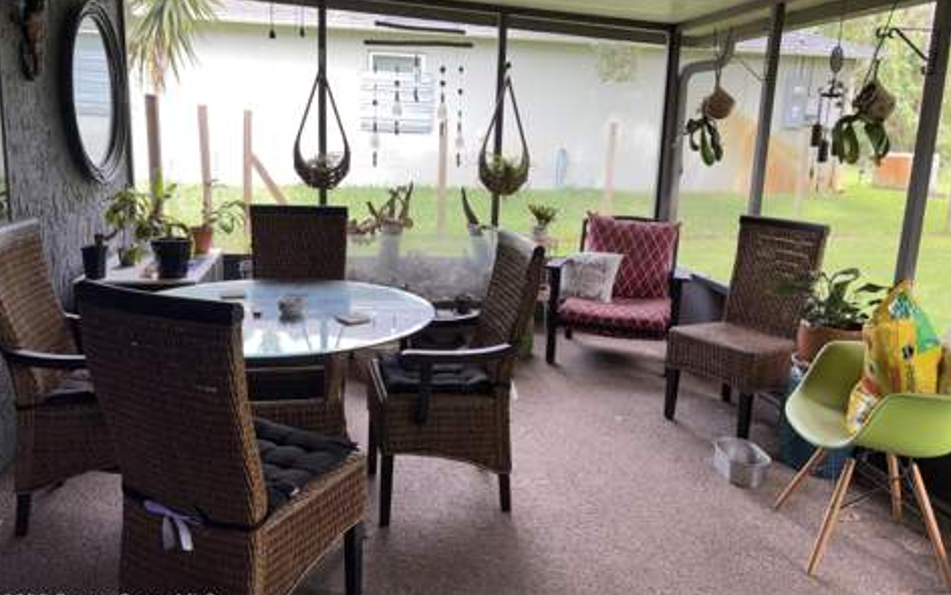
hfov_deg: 66.5
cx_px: 469
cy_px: 271
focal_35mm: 28
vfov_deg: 44.5
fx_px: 726
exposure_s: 1/121
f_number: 1.6
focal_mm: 5.96
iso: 100
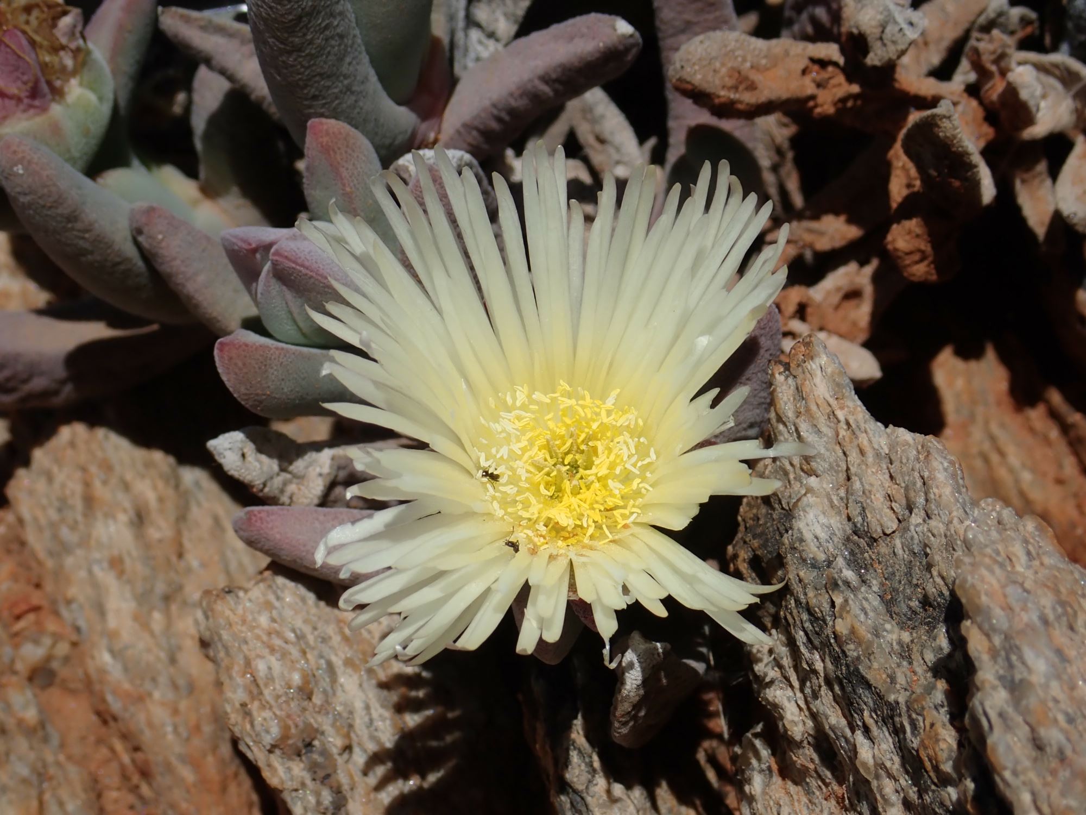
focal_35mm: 91
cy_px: 408
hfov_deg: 21.5
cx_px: 543
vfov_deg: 16.2
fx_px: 2855
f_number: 6.3
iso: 100
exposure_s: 1/1000
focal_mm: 16.48
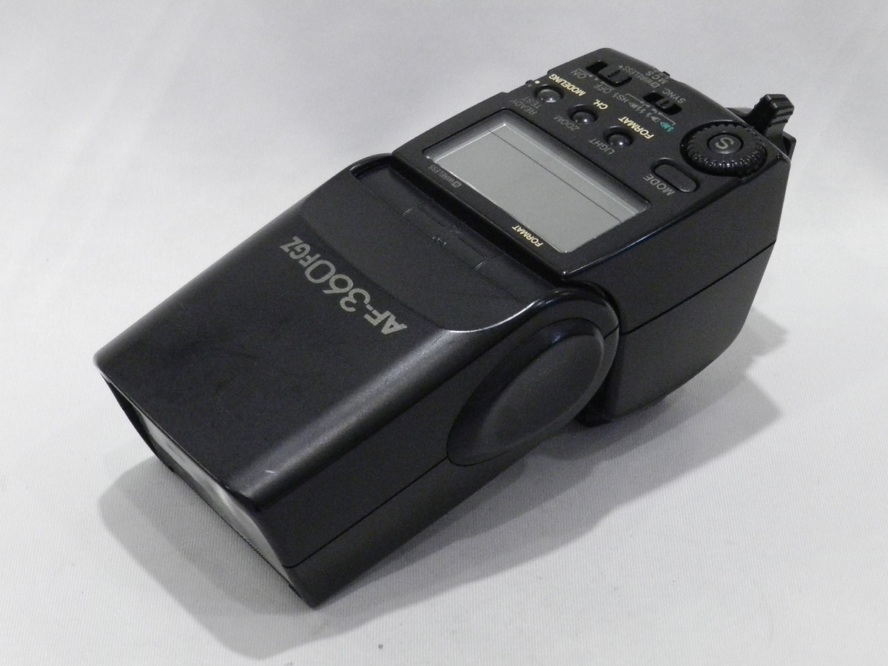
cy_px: 333
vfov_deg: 17.6
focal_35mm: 84
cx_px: 444
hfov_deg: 23.3
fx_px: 2155
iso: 1600
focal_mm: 14.9
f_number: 4.4
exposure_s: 1/125
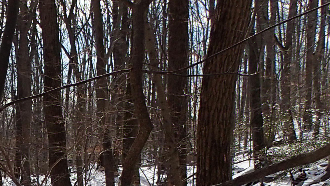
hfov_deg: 22.2
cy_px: 314
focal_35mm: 82
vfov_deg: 13.5
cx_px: -138
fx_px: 717
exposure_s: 1/500
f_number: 8
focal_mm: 4.5
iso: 250
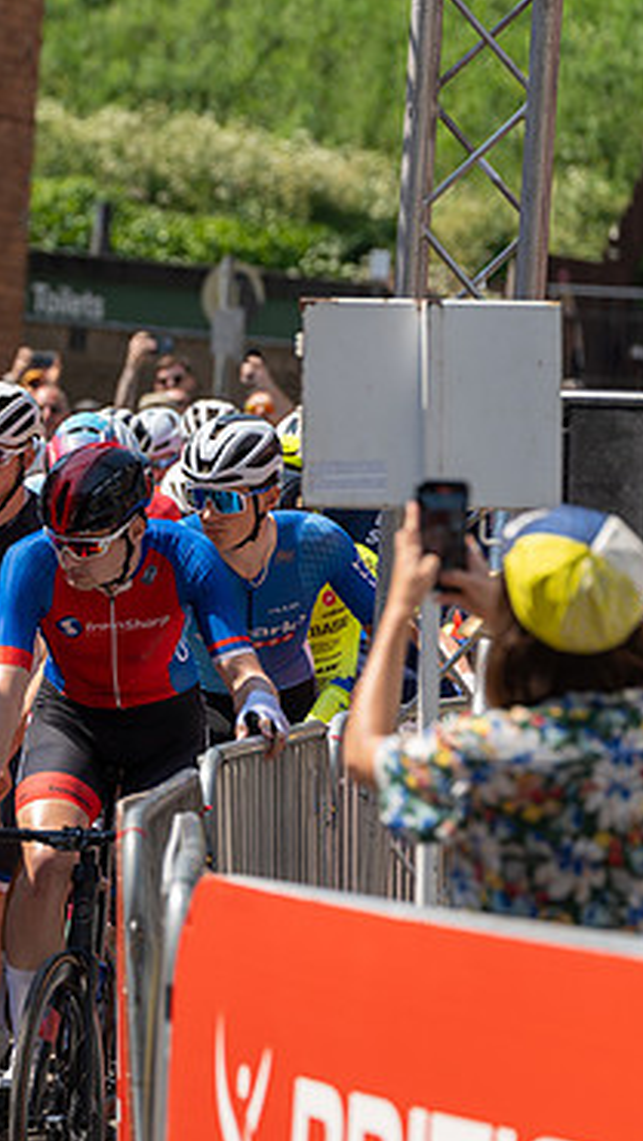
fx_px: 8175
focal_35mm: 270
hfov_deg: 4.5
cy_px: 561
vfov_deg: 8.0
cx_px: -222
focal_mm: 156
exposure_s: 1/800
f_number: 4.5
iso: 160
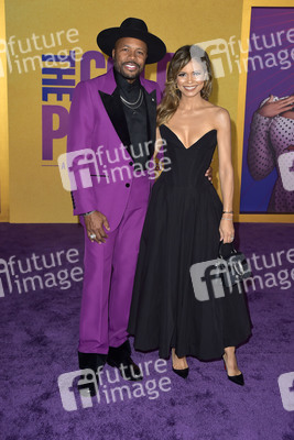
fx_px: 587
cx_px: 147
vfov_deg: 41.1
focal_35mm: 48
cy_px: 220
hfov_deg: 28.1
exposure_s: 1/250
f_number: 6.3
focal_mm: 48
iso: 320
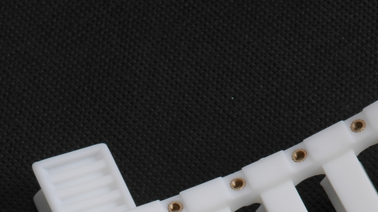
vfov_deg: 4.0
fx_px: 3026
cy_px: 327
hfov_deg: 7.1
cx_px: 129
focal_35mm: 302
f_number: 13
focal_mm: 62
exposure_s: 1/125
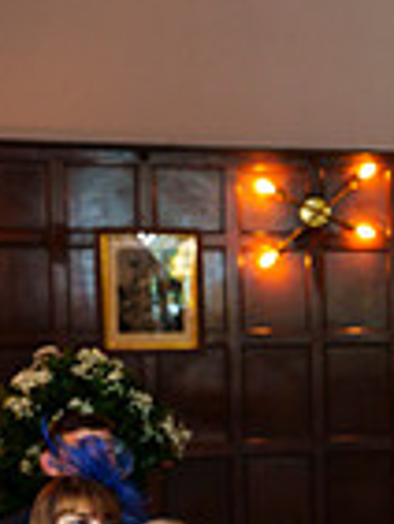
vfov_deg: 17.0
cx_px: 930
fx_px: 1727
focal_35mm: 114
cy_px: 469
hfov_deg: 11.1
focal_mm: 28
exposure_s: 1/60
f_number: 4.5
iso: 640
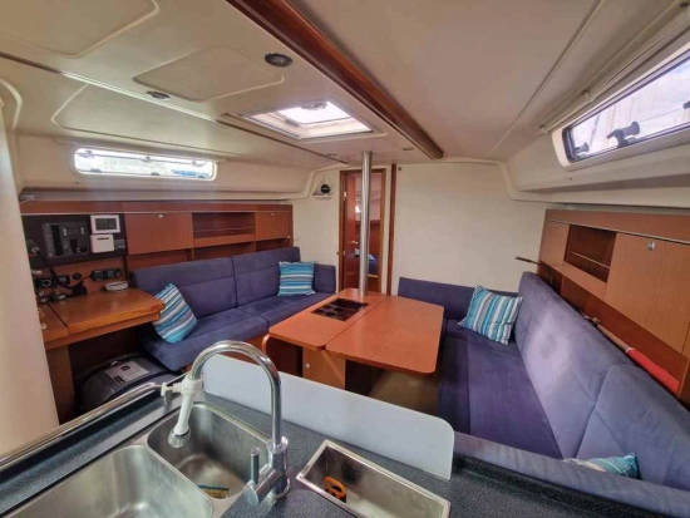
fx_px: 259
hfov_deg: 106.2
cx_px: 345
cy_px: 259
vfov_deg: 90.0
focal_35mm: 13
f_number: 2.2
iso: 64
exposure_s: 1/50
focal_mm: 2.2
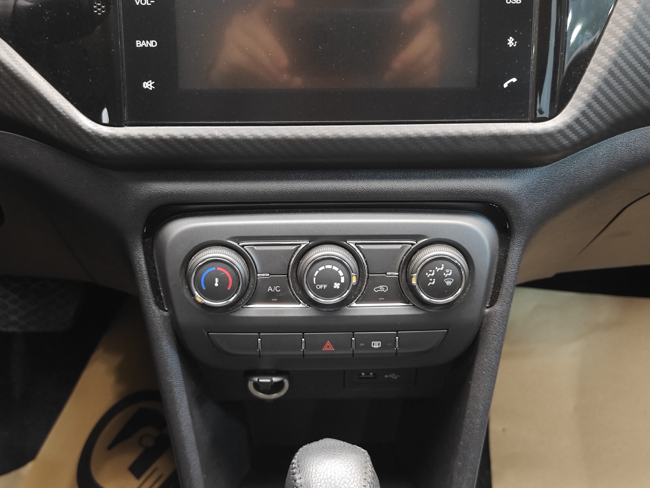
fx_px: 864
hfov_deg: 41.2
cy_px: 244
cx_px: 325
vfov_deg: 31.5
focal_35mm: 46
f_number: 1.9
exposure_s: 1/25
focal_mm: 8.7
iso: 1600
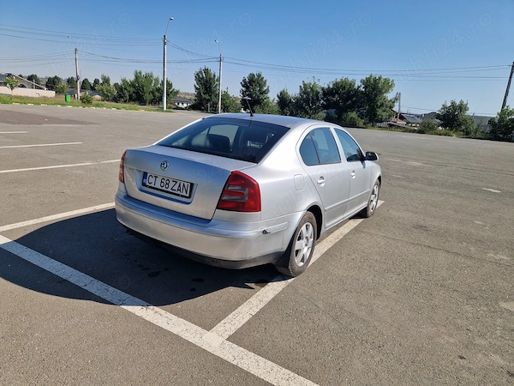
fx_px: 342
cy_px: 193
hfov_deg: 73.9
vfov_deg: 58.9
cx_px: 257
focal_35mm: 23
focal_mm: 5.4
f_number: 1.8
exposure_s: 1/2168
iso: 50
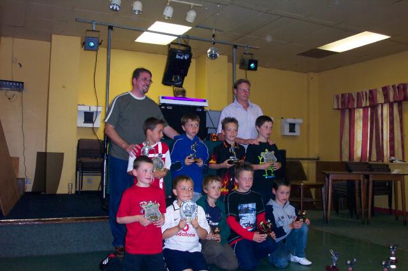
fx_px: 396
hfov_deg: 54.5
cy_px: 136
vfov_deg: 37.8
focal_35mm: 35
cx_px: 204
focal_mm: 7.5
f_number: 2.8
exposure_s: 1/30
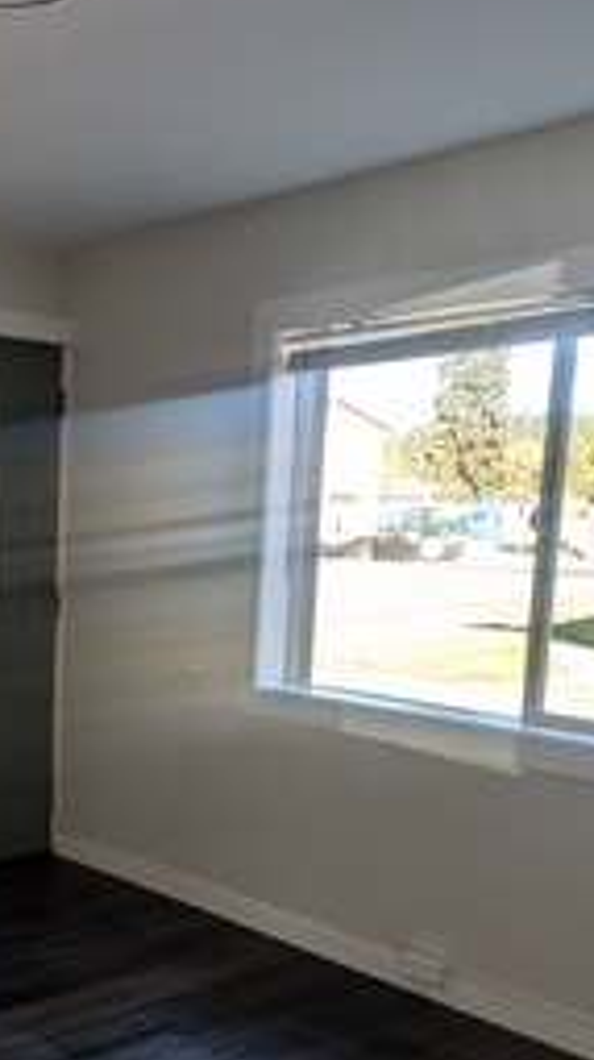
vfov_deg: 53.0
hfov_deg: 30.5
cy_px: 707
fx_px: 1038
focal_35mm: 37
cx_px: 62
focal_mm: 1.95
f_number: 2.2
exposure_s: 1/131
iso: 43
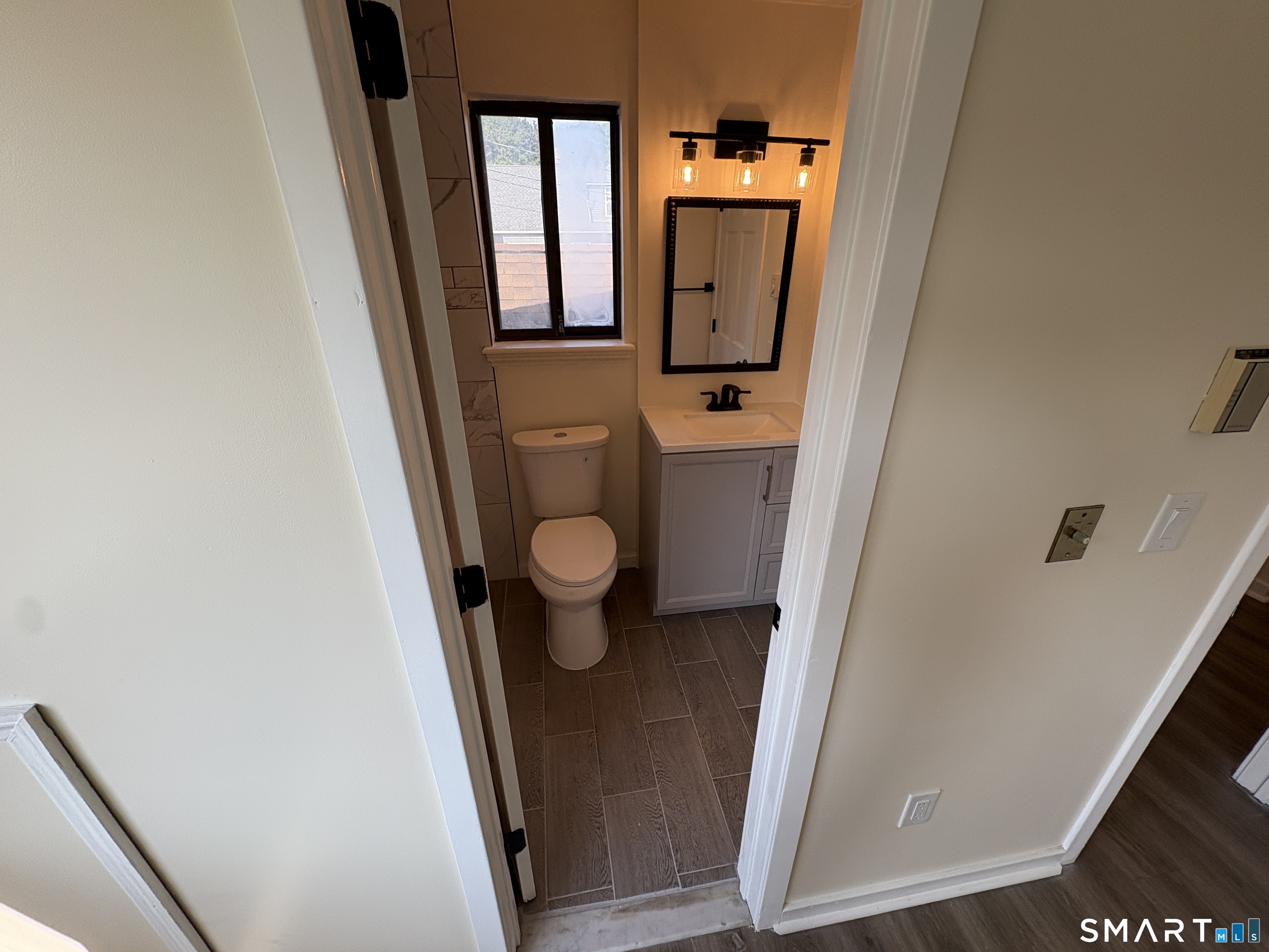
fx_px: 513
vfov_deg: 85.7
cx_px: 634
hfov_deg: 102.1
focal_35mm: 14
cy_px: 476
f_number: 2.2
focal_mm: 2.22
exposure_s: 1/135
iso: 50
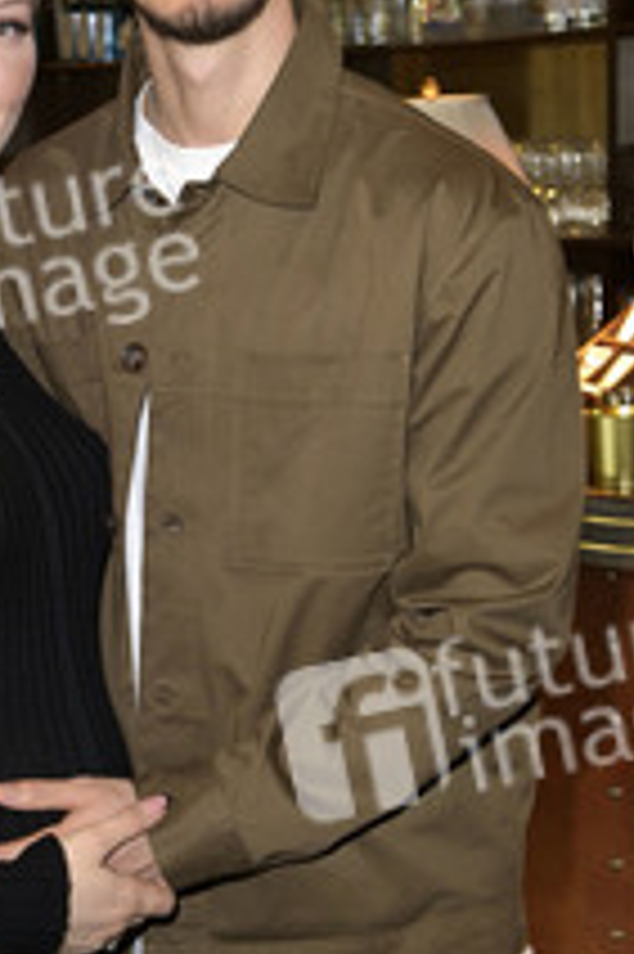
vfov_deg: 24.5
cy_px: 490
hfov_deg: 16.3
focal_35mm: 83
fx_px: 2196
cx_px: 99
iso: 2500
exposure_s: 1/50
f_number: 5
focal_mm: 44
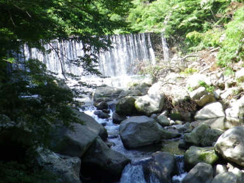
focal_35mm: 58
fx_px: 409
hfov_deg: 33.2
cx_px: 117
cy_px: 27
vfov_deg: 24.7
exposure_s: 1/125
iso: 80
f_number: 3.2
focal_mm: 5
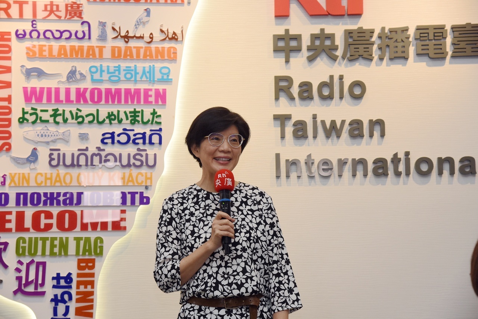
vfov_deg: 18.2
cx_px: 239
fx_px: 996
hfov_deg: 27.0
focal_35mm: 75
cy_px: 160
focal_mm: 75
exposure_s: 1/100
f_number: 6.3
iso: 800
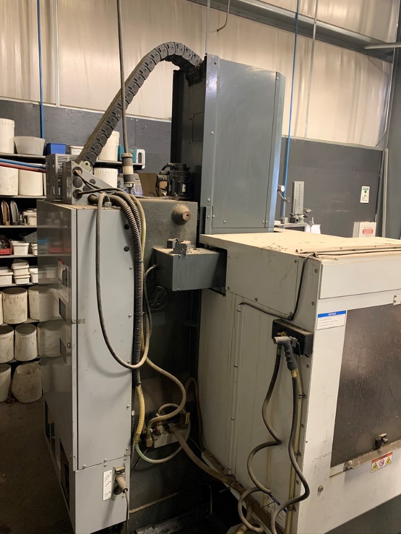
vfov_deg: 67.3
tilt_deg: -10.5
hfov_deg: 53.1
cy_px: 267
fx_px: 402
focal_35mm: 26
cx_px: 200
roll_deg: -2.6
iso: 400
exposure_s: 1/60
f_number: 1.8
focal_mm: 4.25
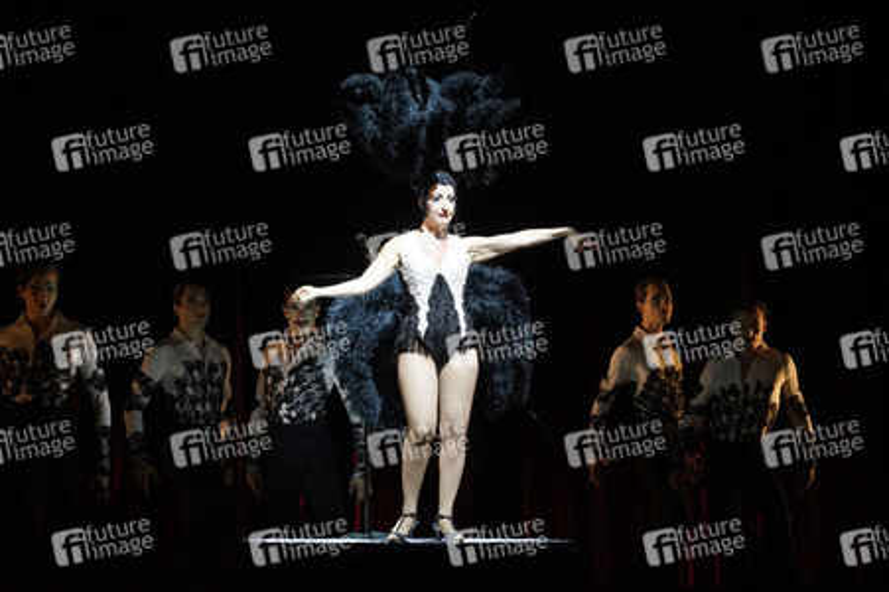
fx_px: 3331
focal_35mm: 135
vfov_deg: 10.1
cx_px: 444
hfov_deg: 15.2
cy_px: 296
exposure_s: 1/400
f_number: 5.6
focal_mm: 135
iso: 2500
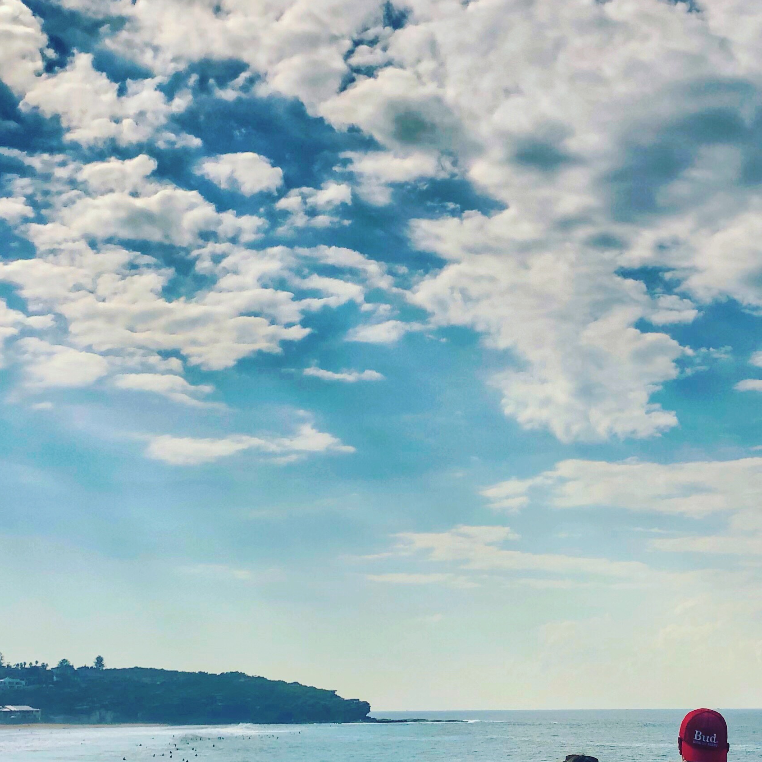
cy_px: 600
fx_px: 1469
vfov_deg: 28.5
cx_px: 517
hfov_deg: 28.8
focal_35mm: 59
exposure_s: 1/2525
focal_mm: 3.99
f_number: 1.8
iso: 20
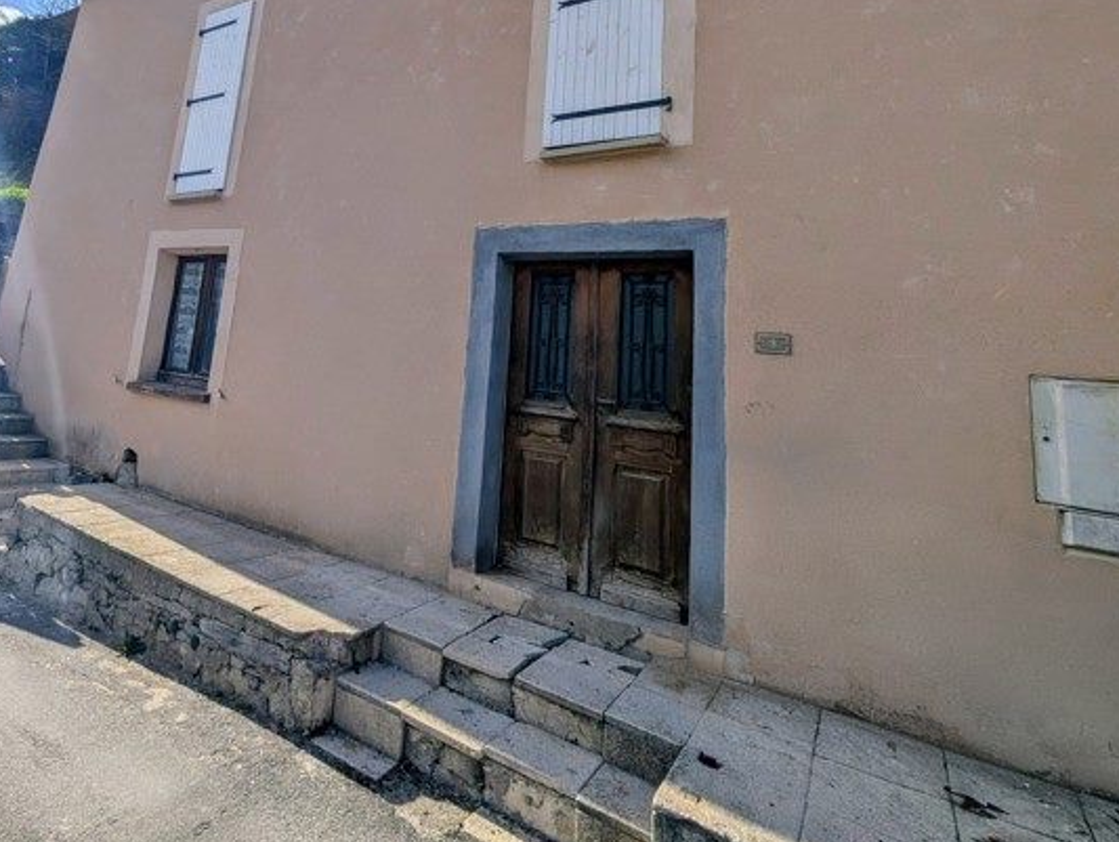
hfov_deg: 85.2
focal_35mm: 18
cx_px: 390
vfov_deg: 68.5
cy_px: 244
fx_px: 583
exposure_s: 1/11765
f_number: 1.7
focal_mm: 2.02
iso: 56
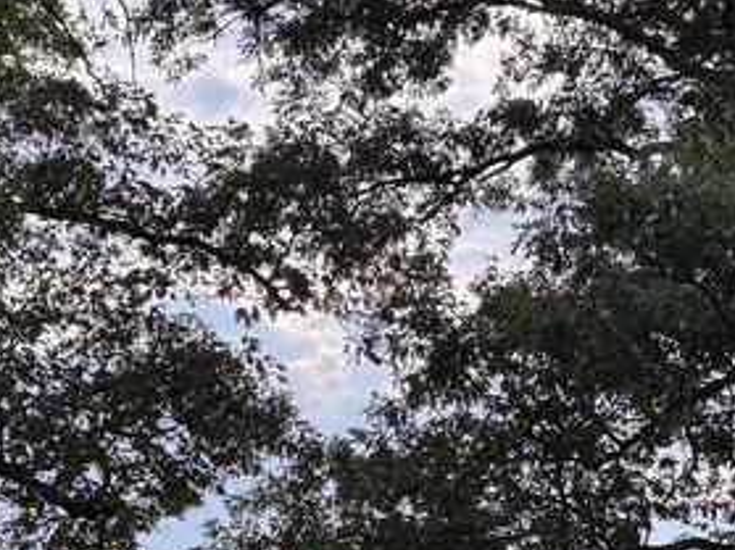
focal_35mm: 88
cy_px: 584
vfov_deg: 16.3
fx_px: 1868
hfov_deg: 22.3
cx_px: 364
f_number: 1.78
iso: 100
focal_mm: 6.76
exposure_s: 1/60
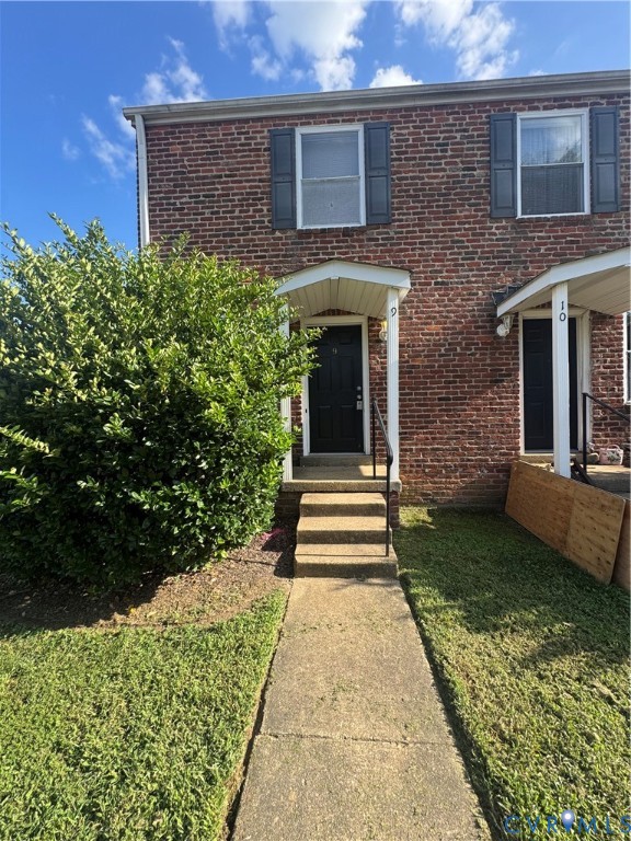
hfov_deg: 85.7
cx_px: 316
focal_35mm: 14
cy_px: 420
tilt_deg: +0.7
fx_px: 340
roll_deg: +0.0
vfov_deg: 102.1
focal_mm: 2.22
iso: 40
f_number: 2.2
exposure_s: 1/529
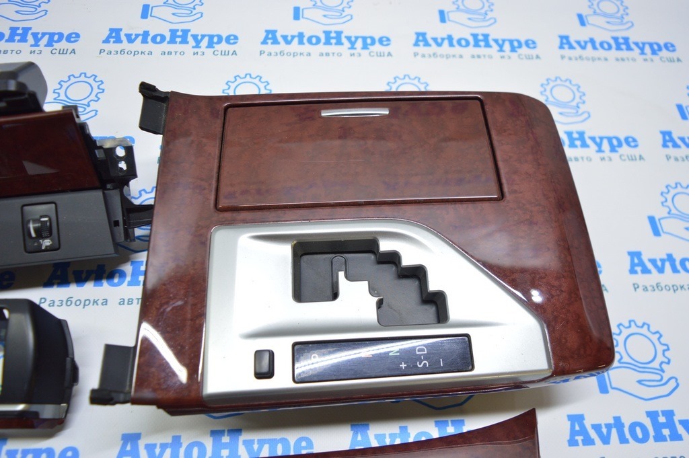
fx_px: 516
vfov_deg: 47.9
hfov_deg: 67.4
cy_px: 229
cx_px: 344
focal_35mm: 27
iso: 400
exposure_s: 1/50
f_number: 3.5
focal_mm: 18
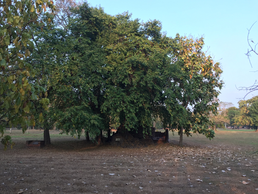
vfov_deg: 48.2
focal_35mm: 29
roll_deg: +0.2
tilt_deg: +7.9
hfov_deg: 61.7
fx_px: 216
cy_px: 97
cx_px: 129
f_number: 2.2
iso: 32
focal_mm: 4.15
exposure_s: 1/120
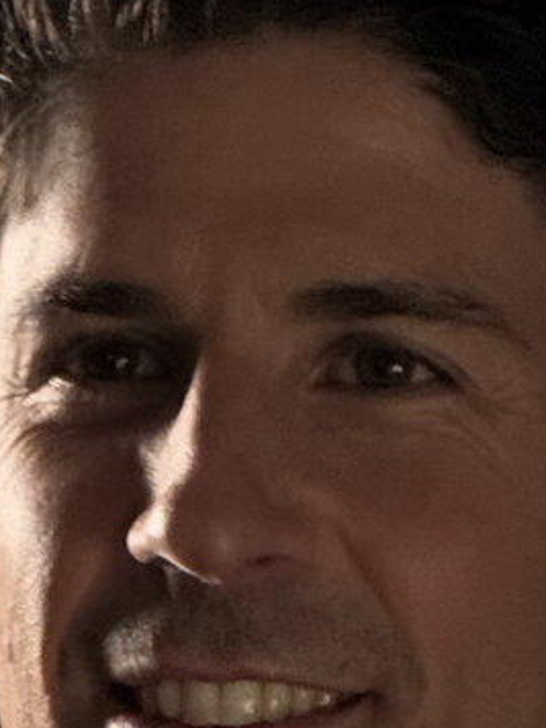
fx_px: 11357
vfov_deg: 3.7
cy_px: 914
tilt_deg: -1.1
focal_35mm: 540
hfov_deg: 2.7
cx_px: -526
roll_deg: +0.1
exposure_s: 1/60
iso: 320
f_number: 2.8
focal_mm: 15.66
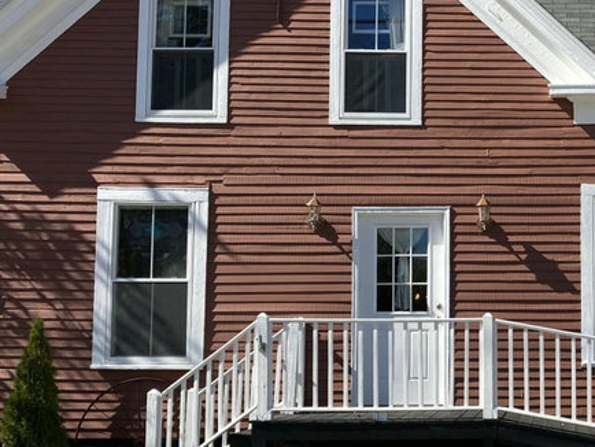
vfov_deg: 22.2
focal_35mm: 66
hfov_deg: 28.1
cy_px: 296
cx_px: 548
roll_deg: +0.1
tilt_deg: +5.8
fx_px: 1135
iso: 20
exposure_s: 1/1799
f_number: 1.8
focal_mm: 3.99
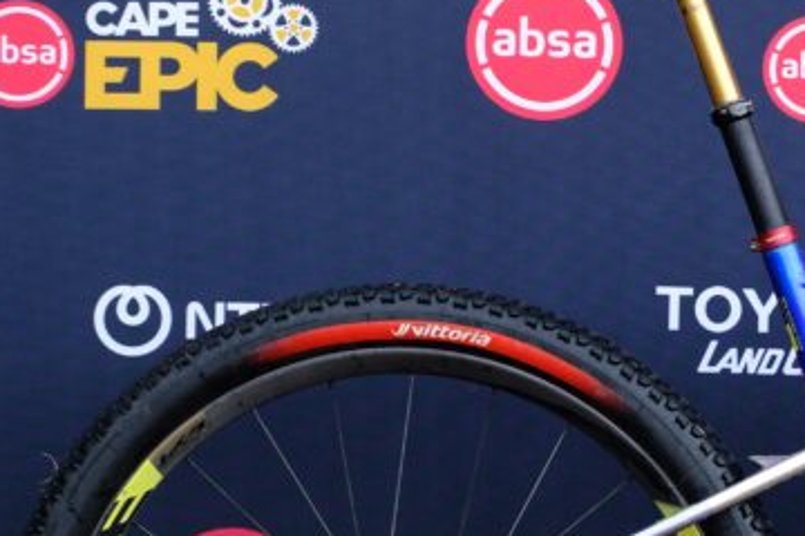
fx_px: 6685
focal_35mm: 299
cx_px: 1064
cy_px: 372
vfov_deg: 4.6
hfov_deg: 6.8
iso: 400
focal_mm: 70
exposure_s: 1/250
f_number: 4.5
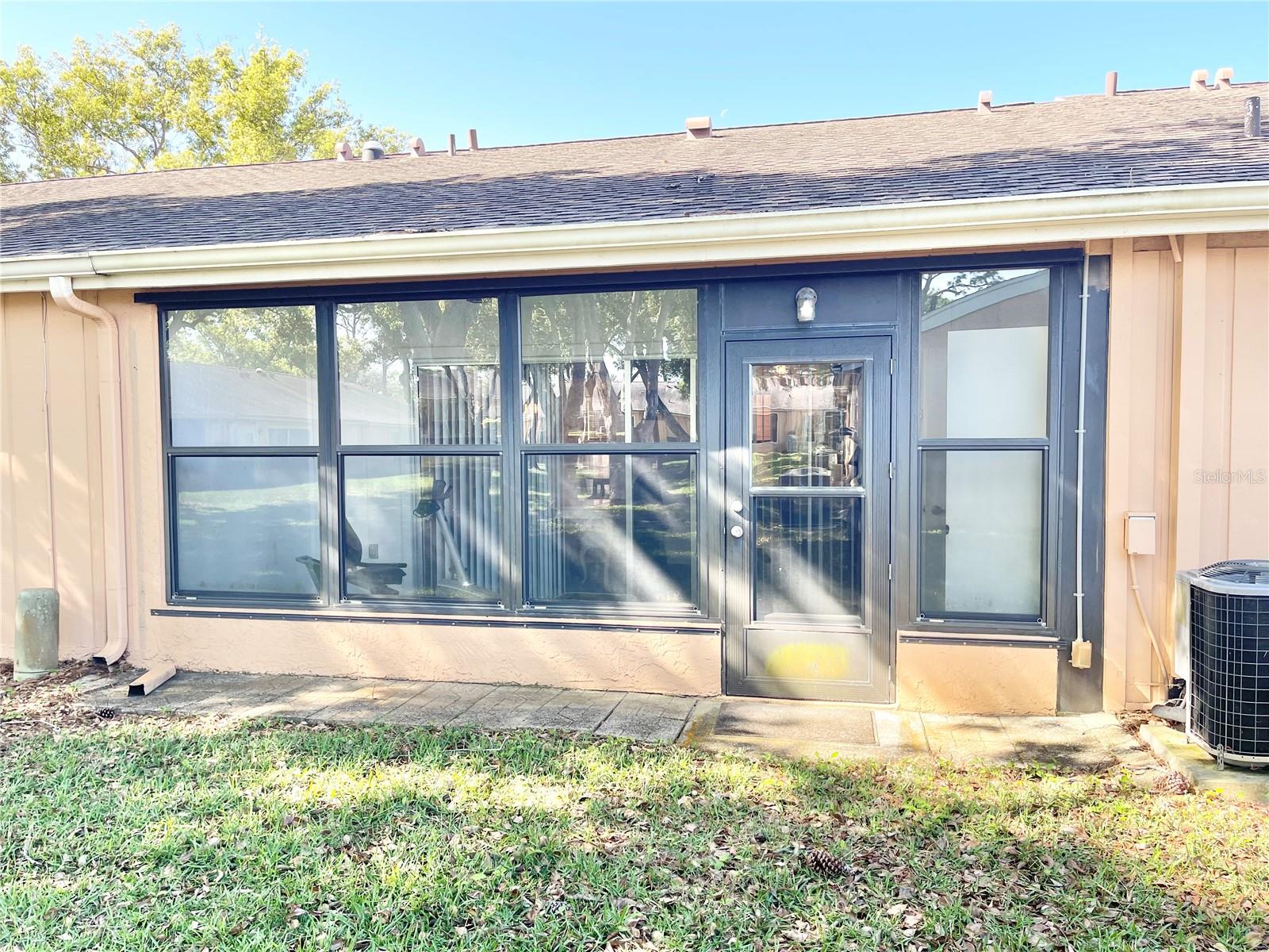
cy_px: 476
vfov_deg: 54.9
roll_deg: +0.8
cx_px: 634
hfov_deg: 69.4
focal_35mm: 25
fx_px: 916
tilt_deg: -2.4
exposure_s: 1/303
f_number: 1.6
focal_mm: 5.1
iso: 32
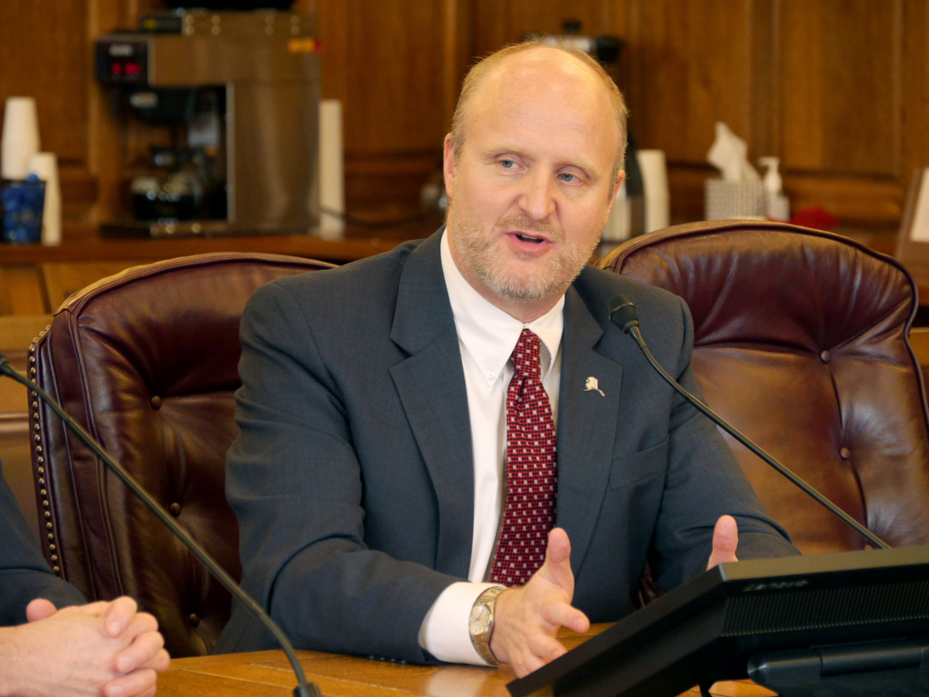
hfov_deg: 8.6
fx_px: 6173
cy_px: 348
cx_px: 464
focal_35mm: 230
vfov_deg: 6.5
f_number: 6.3
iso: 1600
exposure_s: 1/20
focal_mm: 115
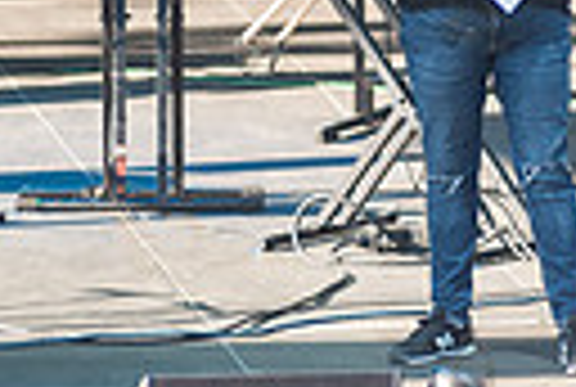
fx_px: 12317
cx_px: 468
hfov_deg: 2.7
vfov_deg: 1.8
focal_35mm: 768
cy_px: -34
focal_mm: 170
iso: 500
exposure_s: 1/1000
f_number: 3.2
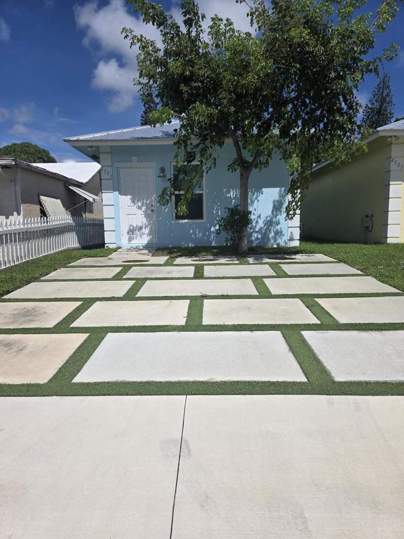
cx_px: 202
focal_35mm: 23
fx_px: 358
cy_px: 270
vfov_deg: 73.9
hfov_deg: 58.9
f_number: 1.7
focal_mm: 6.3
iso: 40
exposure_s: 1/7944
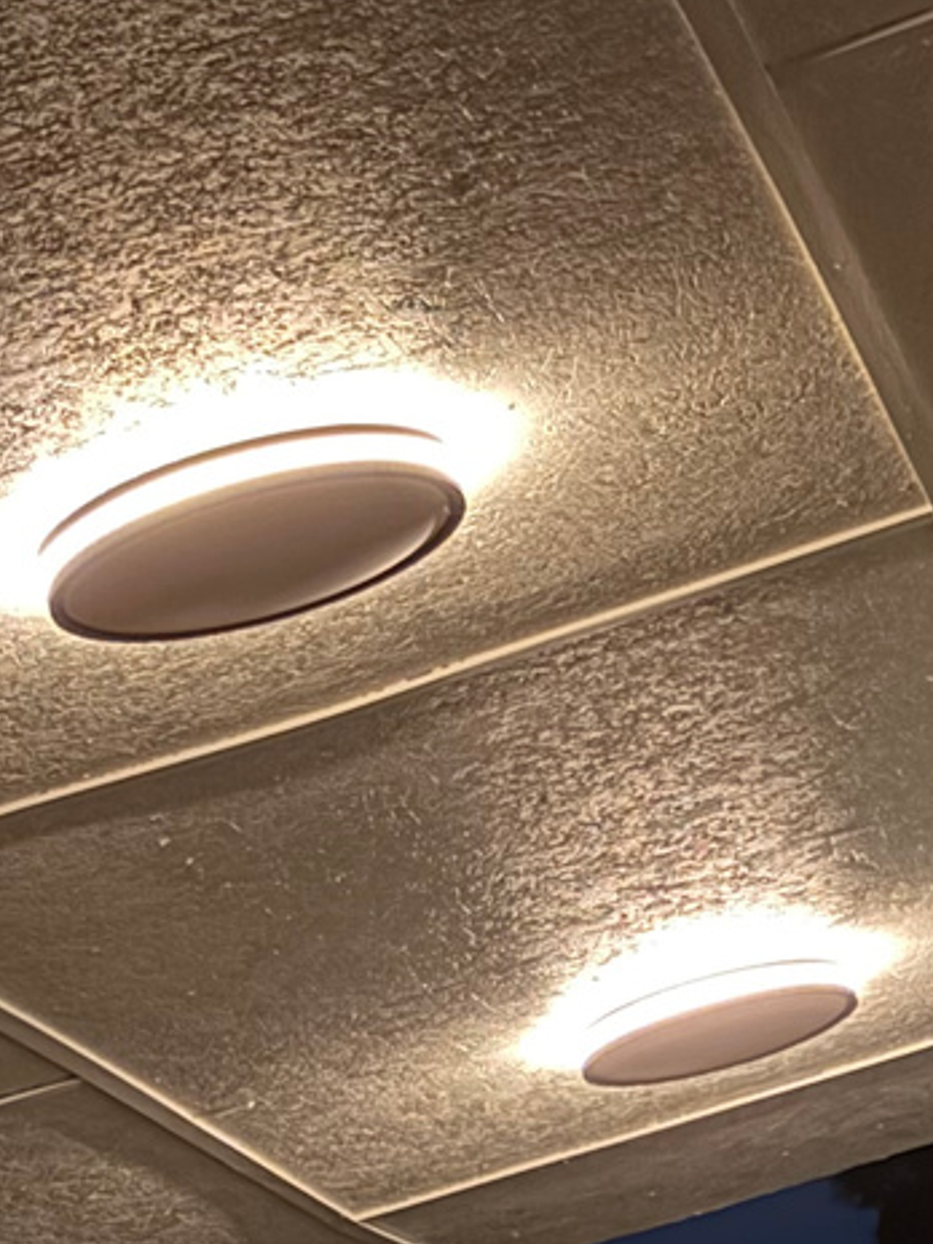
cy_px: 1898
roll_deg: +1.1
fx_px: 5714
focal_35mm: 159
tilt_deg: +0.4
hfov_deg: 9.3
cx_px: 965
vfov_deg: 11.8
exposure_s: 1/9
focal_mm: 6.76
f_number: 1.78
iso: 640
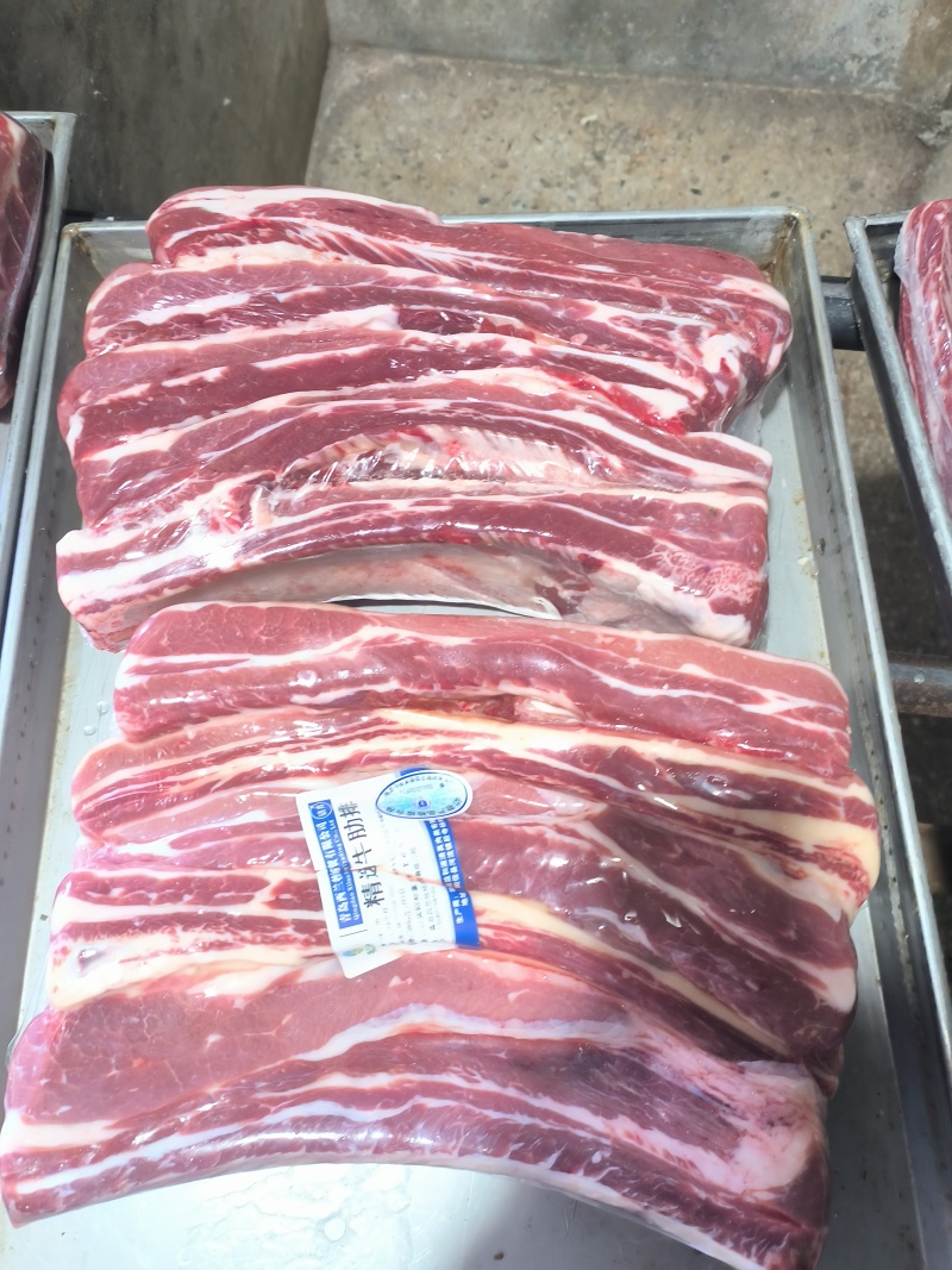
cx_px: 476
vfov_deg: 65.3
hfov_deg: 51.3
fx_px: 990
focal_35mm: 27
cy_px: 635
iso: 1151
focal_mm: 5.52
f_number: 1.9
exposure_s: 1/25
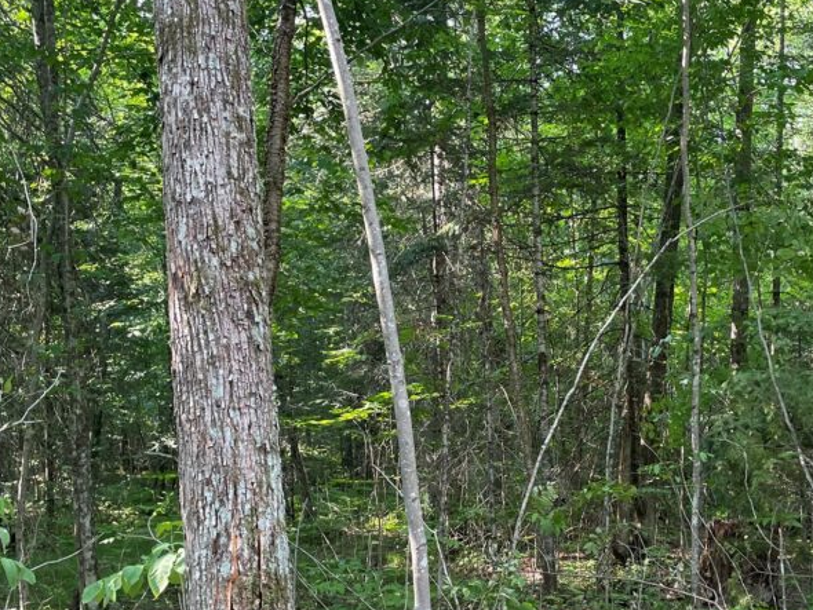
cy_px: 403
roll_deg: +0.2
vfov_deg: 30.7
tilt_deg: -2.4
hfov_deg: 39.9
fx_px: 1104
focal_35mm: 47
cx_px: 545
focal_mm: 4.2
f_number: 1.6
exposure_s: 1/121
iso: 100
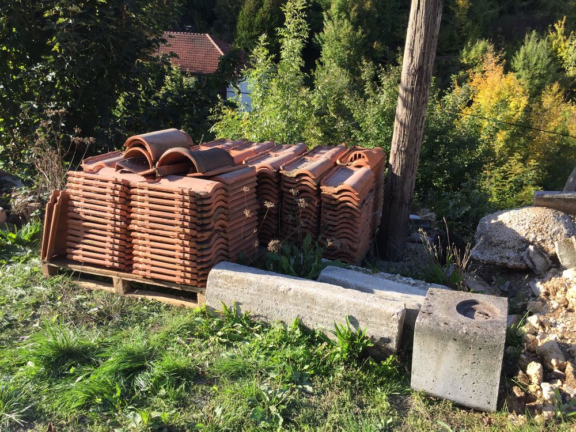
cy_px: 216
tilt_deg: -23.6
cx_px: 288
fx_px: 483
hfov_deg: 61.7
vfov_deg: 48.2
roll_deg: -3.4
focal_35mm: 29
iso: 32
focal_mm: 4.15
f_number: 2.2
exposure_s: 1/482
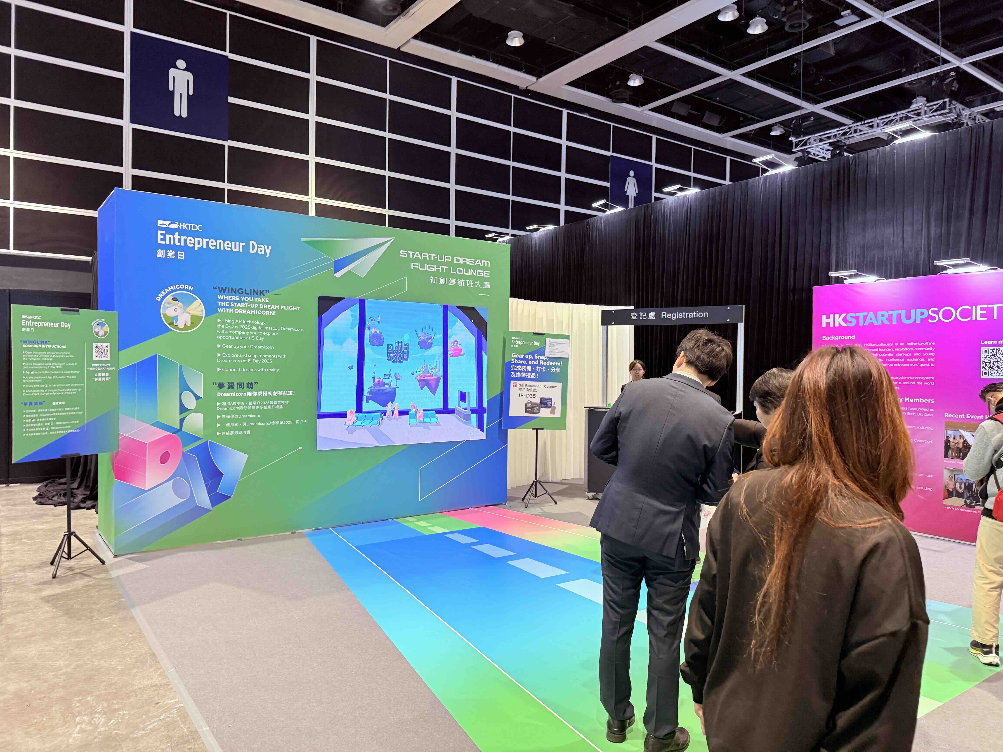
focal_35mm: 24
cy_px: 376
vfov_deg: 56.8
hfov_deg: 71.6
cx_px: 502
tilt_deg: -1.9
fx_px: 695
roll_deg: +0.7
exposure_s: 1/69
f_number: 1.78
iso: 200
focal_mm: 6.76
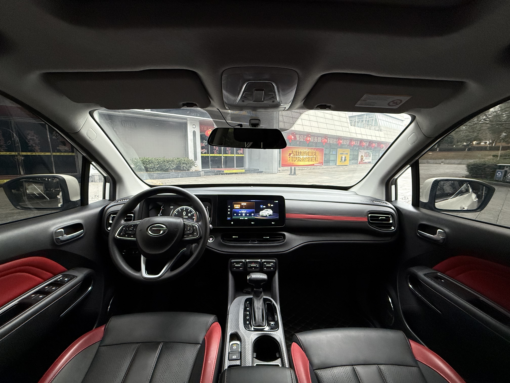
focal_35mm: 14
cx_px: 255
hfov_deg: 102.1
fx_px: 206
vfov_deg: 85.7
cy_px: 192
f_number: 2.2
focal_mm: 2.22
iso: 320
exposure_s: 1/99
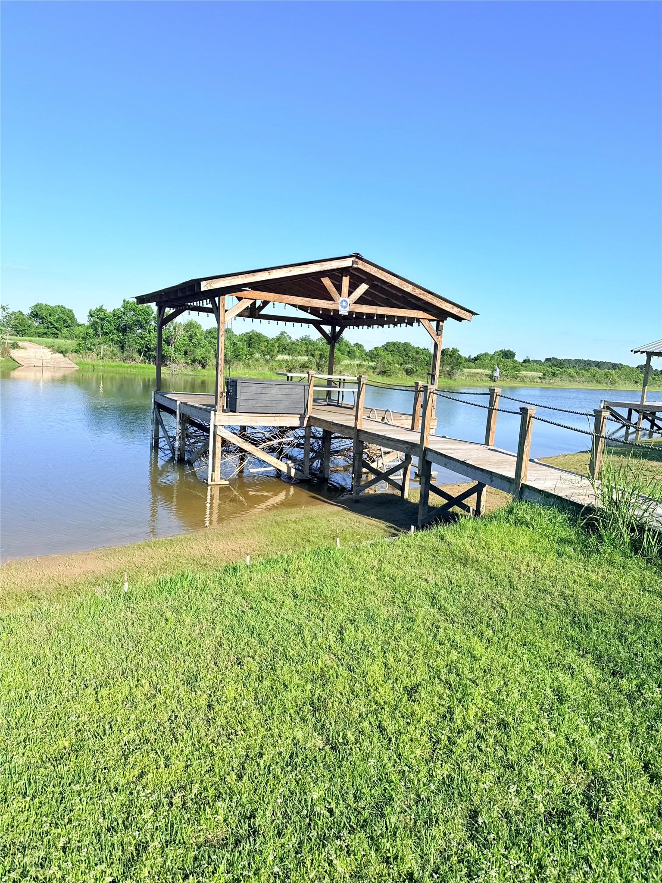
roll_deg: -4.3
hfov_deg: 56.8
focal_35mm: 24
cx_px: 331
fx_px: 612
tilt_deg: -7.9
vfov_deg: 71.6
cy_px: 442
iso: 80
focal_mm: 6.76
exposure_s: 1/4405
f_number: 1.78
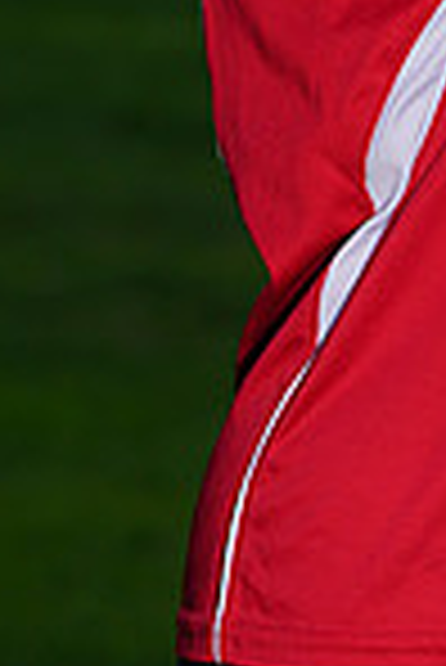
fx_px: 13793
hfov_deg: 1.9
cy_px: -230
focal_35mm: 744
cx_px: 286
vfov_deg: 2.8
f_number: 9
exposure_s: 1/250
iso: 200
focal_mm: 190
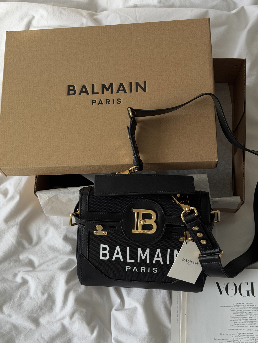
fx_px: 477
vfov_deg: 39.7
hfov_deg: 30.3
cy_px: 172
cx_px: 129
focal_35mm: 48
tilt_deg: -74.6
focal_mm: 6.76
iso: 64
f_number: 1.78
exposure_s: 1/314
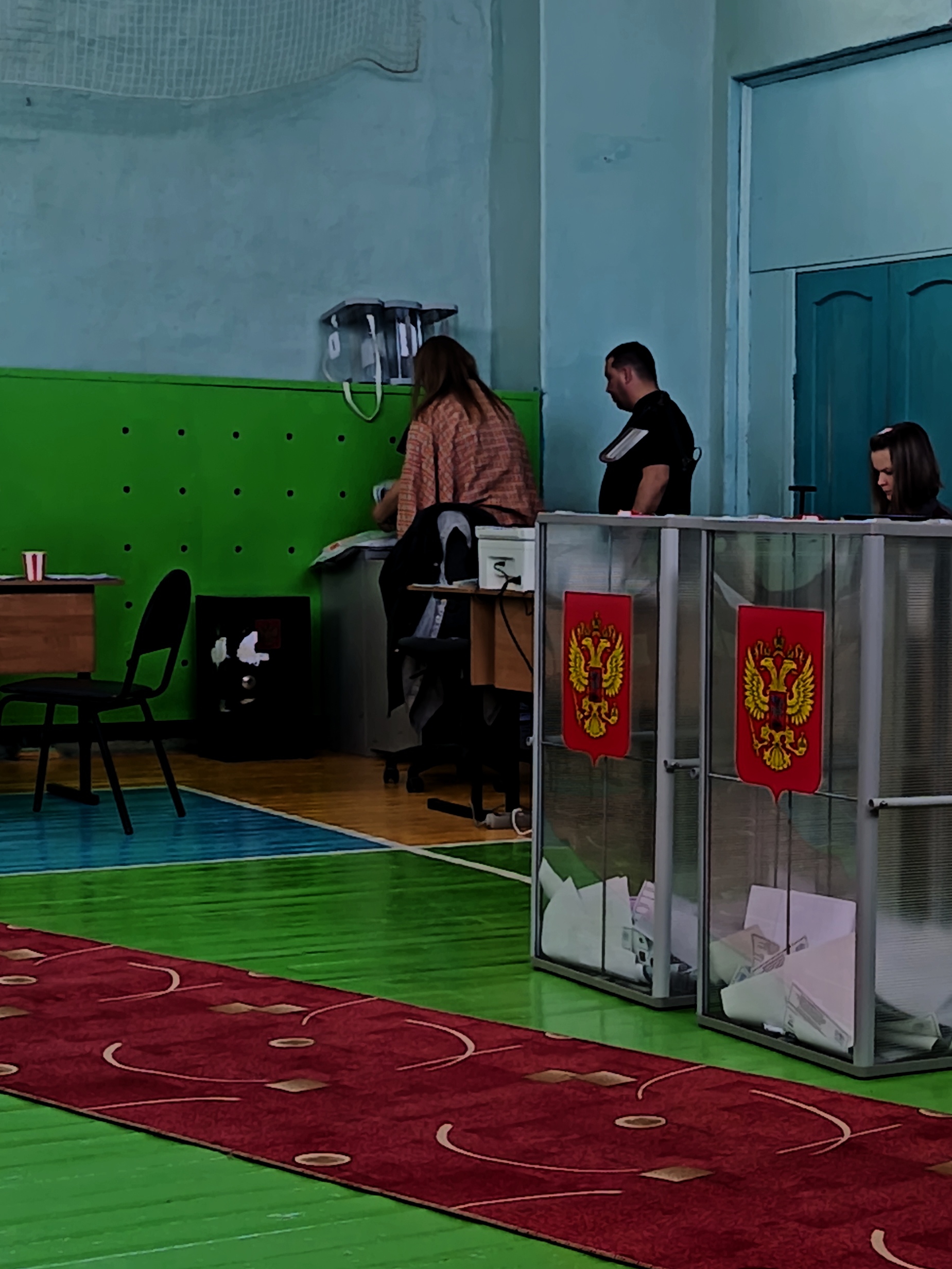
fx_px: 2677
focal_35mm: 73
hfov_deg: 19.9
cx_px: 768
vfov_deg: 26.6
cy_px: 764
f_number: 1.75
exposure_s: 1/50
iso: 693
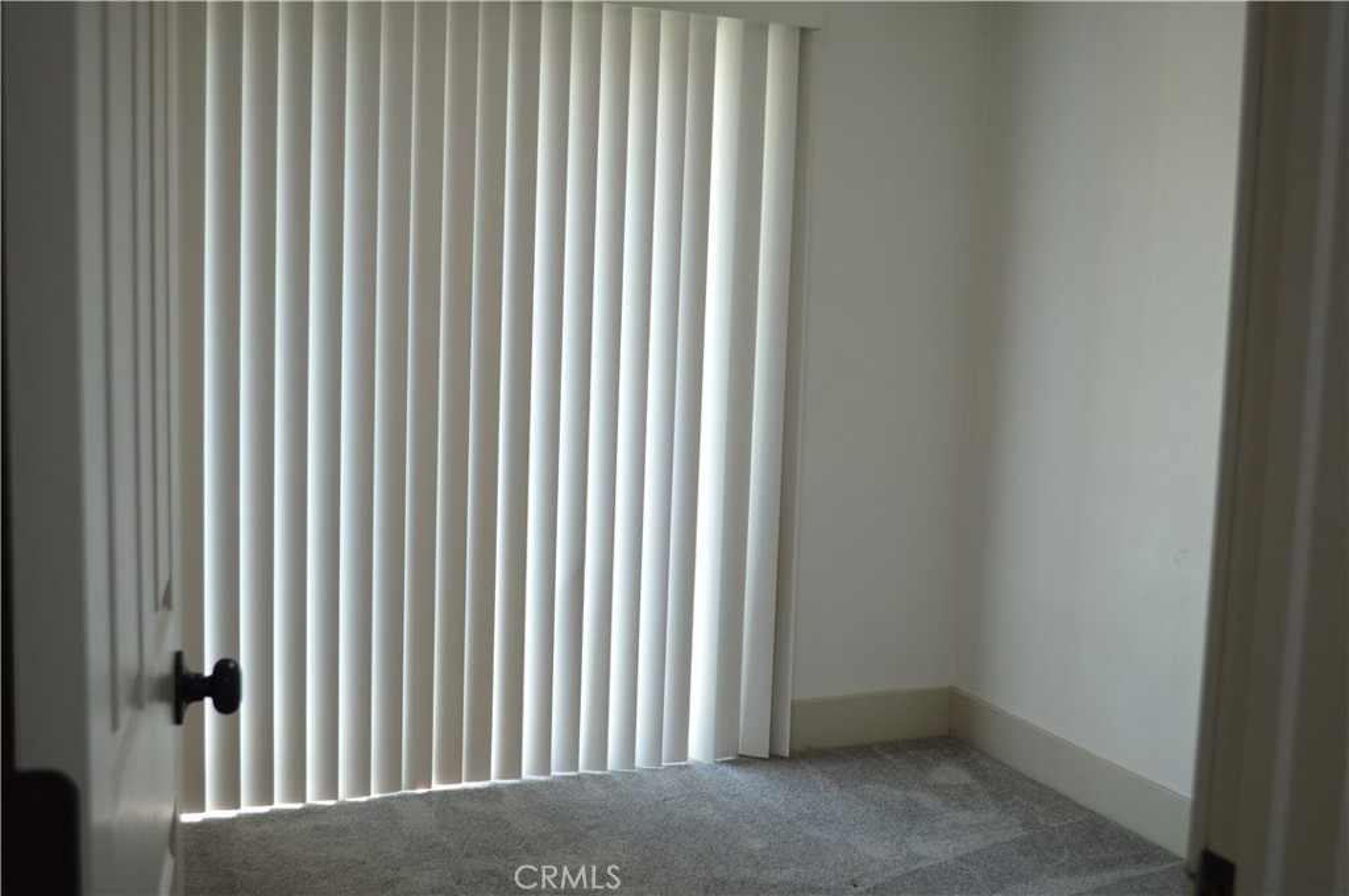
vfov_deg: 34.1
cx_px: 674
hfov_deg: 49.6
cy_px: 448
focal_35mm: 39
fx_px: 1460
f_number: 4.5
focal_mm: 26
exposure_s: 1/80
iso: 400
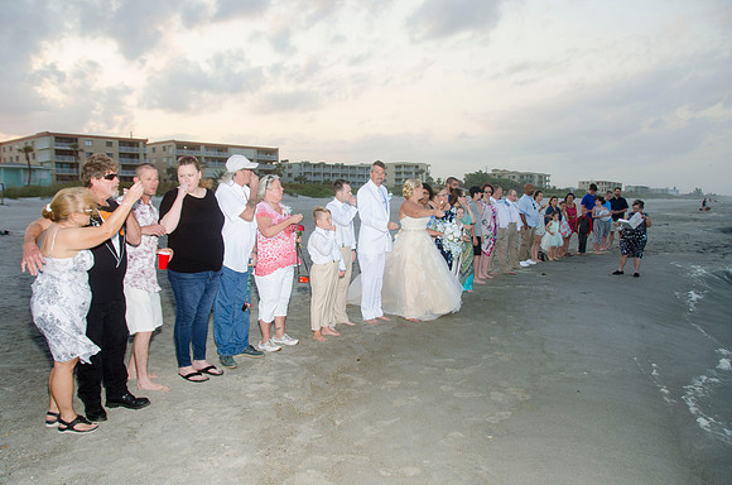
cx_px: 366
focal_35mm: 27
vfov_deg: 47.7
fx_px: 548
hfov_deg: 67.5
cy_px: 242
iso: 100
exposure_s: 1/100
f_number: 5.6
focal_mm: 18
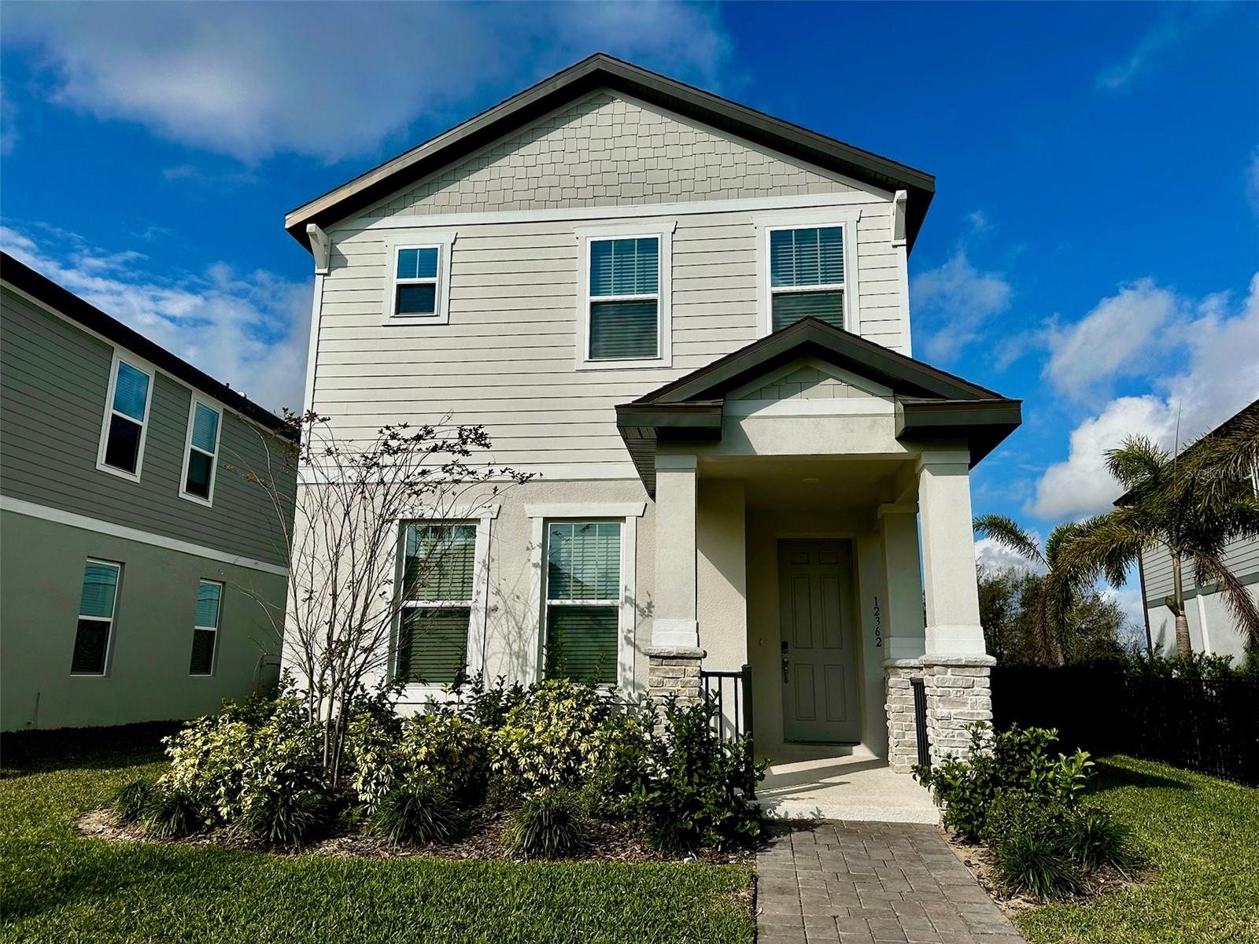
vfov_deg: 56.8
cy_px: 472
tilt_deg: +13.1
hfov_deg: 71.6
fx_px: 873
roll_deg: -1.6
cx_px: 630
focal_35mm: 24
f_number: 1.78
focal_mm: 6.86
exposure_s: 1/9709
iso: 80
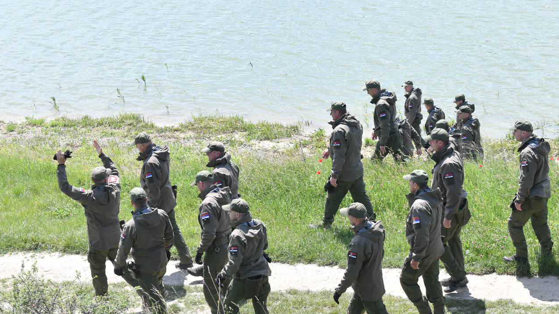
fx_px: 1393
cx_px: 284
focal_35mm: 94
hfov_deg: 22.7
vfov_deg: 12.9
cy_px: 148
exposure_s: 1/1600
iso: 500
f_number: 5
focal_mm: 70
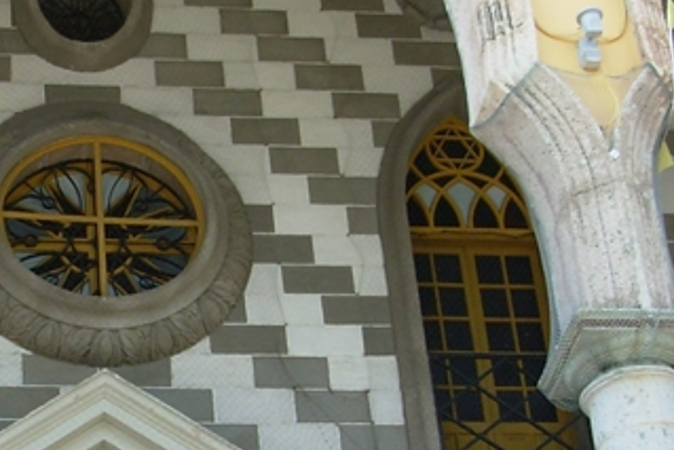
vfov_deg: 11.5
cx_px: 61
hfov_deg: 16.9
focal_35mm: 119
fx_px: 2229
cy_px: 370
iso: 50
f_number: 2.9
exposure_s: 1/209
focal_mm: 6.3
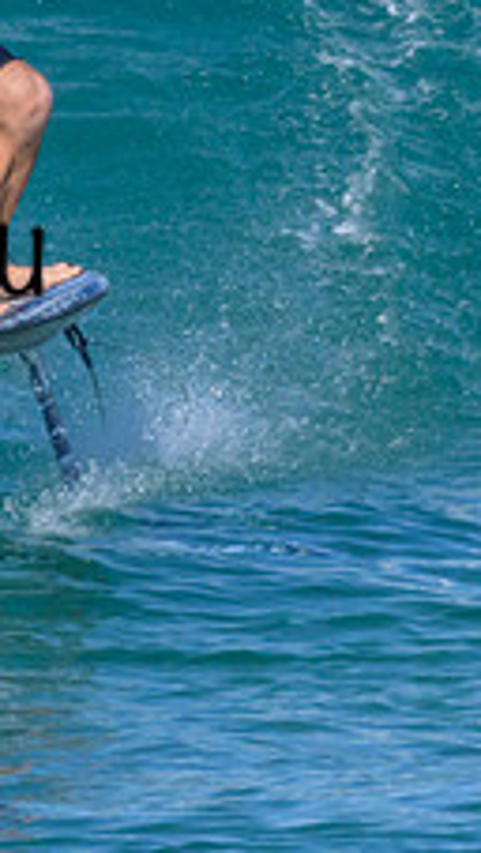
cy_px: 89
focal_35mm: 2199
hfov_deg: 0.6
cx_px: -36
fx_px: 49768
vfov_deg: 1.0
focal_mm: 600
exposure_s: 1/2500
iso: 1100
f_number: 11
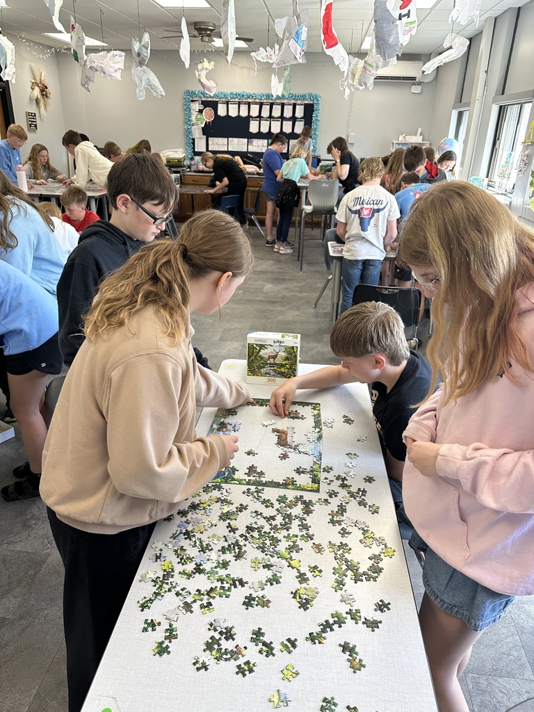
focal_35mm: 24
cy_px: 356
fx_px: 494
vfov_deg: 71.6
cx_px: 267
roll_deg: -2.0
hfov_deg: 56.8
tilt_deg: -23.6
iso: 125
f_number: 1.78
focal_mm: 6.86
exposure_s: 1/120
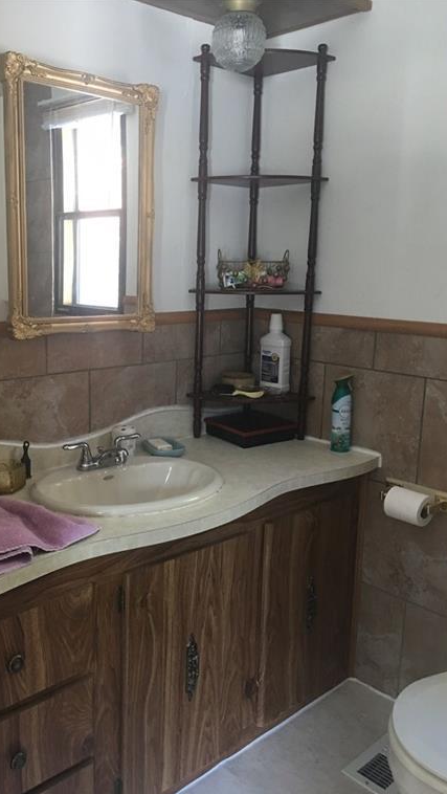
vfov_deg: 61.0
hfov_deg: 36.5
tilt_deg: -11.5
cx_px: 172
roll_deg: -1.0
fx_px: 674
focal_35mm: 32
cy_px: 400
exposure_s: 1/15
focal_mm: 4.15
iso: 80
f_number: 2.2
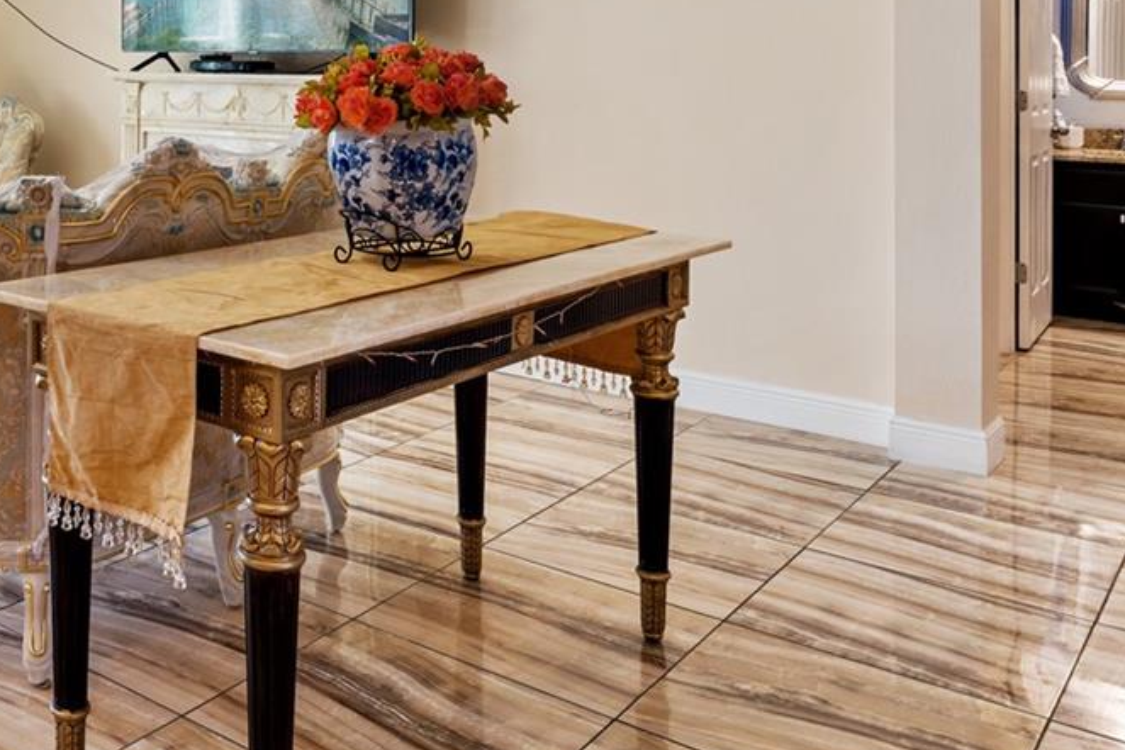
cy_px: 44
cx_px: 71
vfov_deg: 30.8
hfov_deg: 42.6
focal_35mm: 41
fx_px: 1281
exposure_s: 1/2
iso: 320
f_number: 13
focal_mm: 17
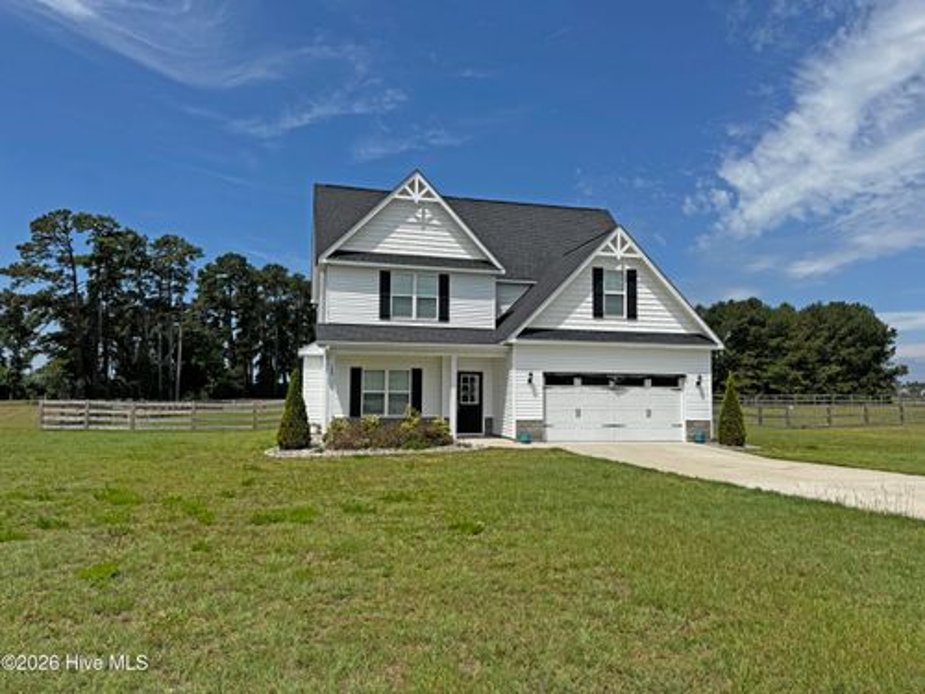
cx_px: 462
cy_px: 347
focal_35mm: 24
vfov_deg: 56.8
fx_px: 641
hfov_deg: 71.6
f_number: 1.78
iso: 80
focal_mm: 6.76
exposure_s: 1/6410
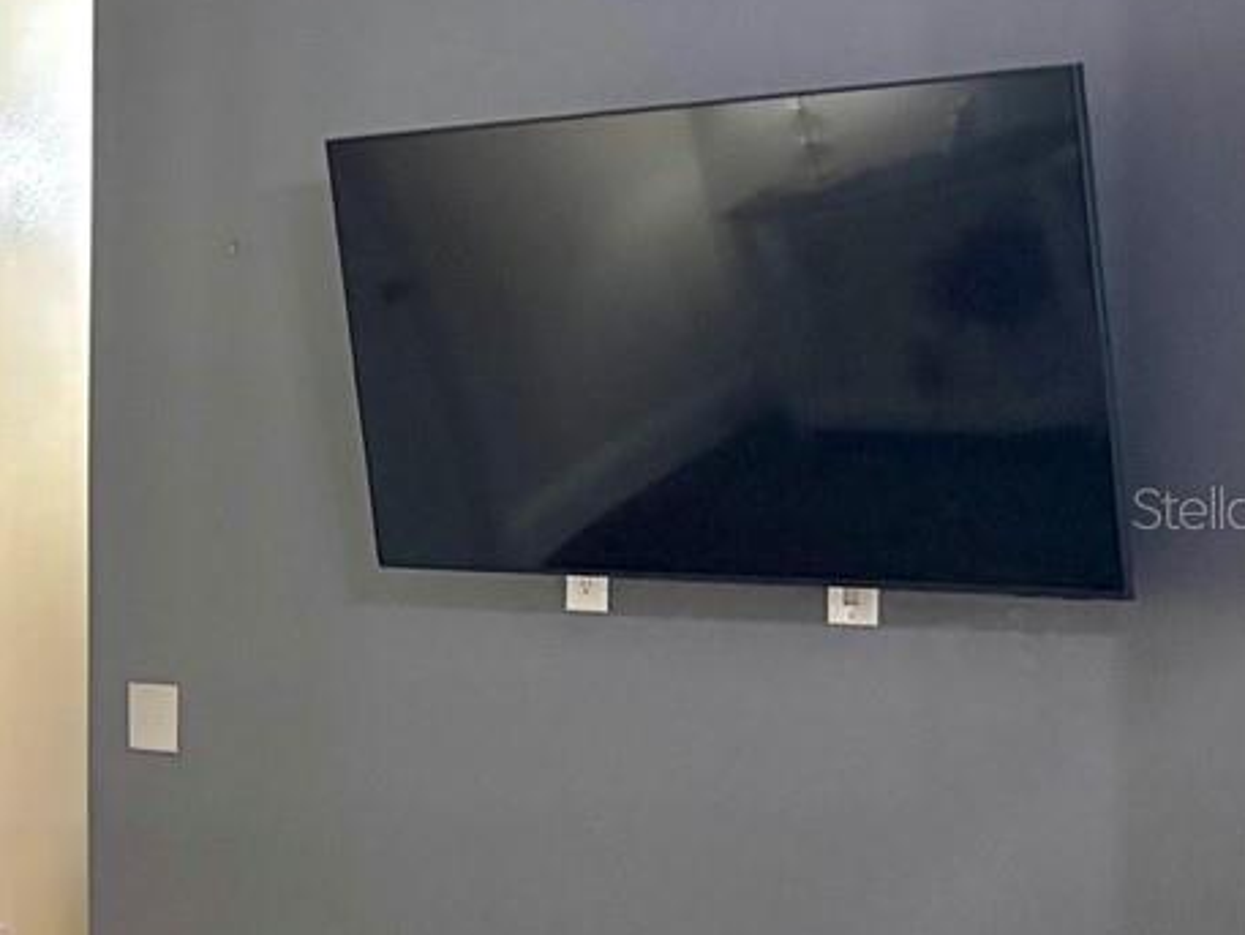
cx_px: -790
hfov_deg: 18.3
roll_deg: +0.1
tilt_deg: +0.2
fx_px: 3274
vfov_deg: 16.2
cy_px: 507
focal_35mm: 91
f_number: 1.6
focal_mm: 5.96
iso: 250
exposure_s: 1/60
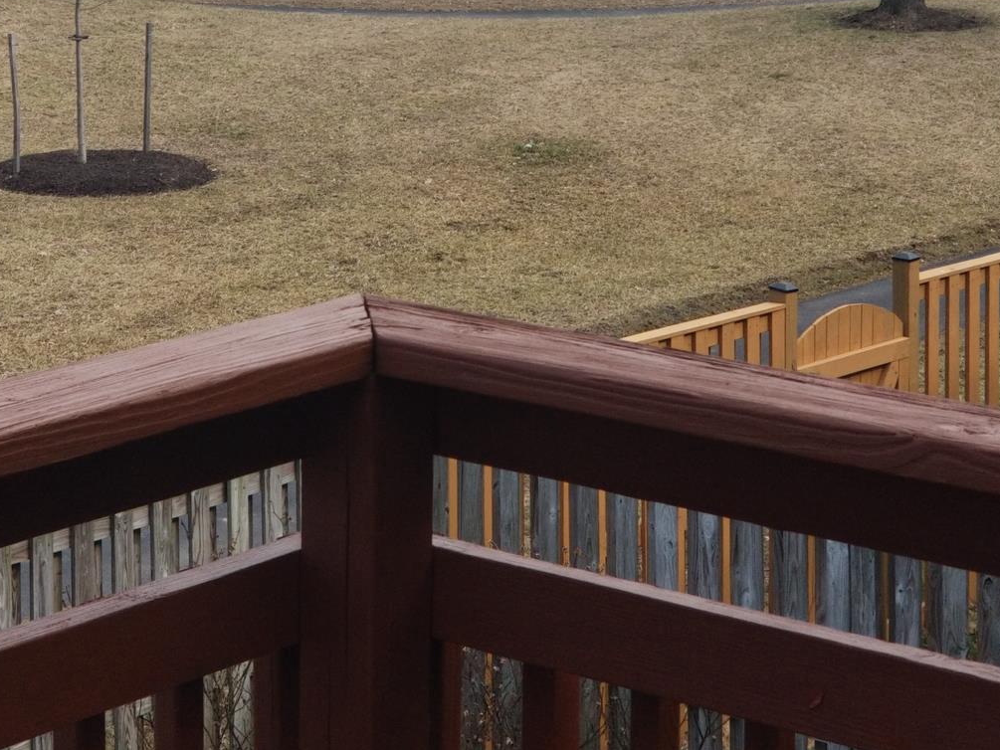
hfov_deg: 18.5
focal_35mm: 106
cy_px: 5
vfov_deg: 13.8
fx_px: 3063
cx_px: 482
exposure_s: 1/452
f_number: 2.4
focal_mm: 6
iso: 25
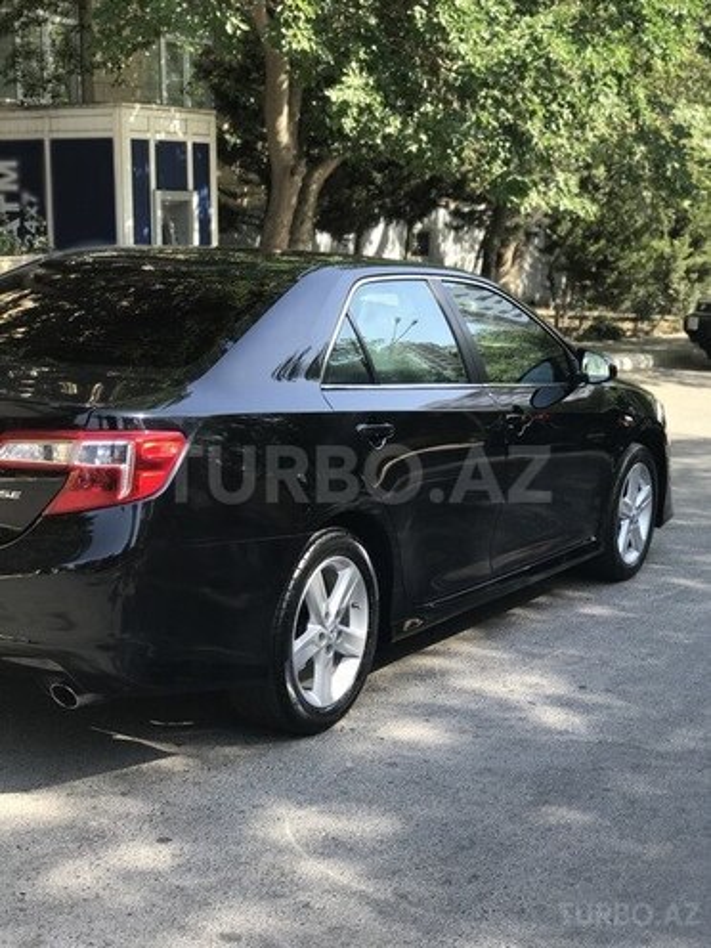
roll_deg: +0.3
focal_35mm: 57
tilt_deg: -9.4
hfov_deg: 25.7
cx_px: 356
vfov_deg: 33.8
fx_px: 1561
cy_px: 474
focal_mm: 6.6
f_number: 2.8
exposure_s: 1/137
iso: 20
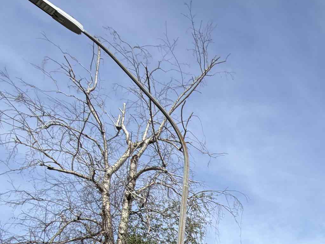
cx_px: 416
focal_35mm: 42
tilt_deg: +7.3
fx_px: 394
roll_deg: +0.4
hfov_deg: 33.5
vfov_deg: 26.1
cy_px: 359
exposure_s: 1/779
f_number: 2.2
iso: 20
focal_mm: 2.22
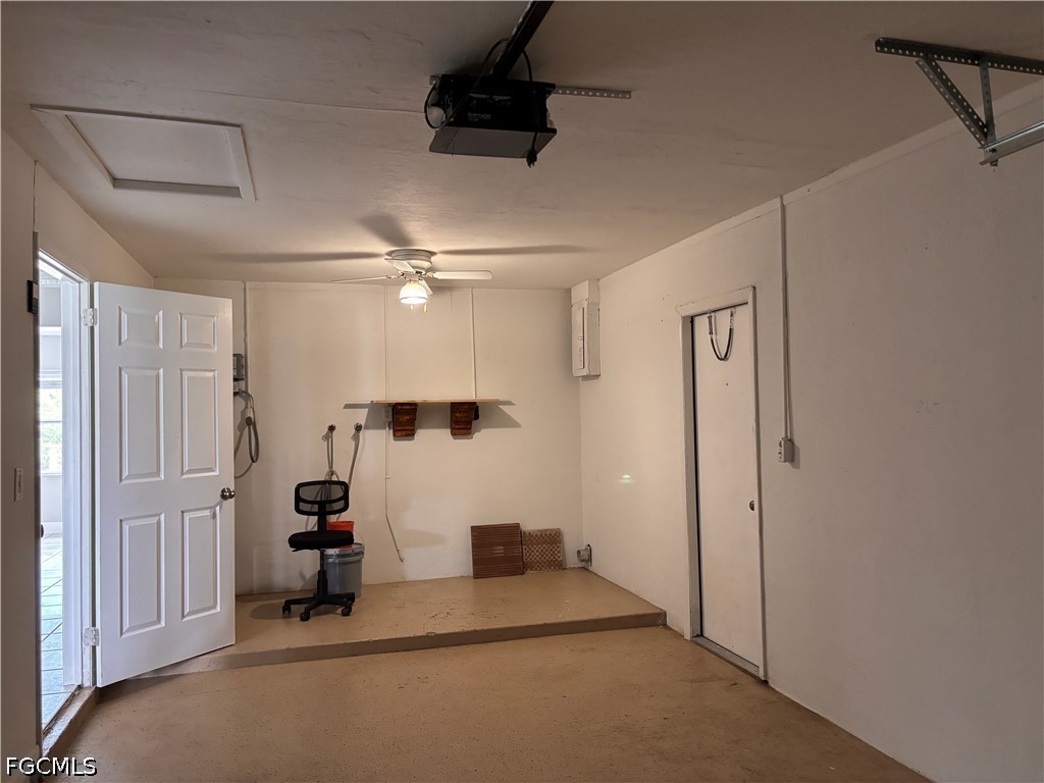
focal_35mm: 26
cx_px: 522
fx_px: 784
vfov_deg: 53.1
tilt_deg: +1.2
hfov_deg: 67.3
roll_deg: +0.3
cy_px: 392
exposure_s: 1/60
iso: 500
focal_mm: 5.96
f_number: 1.6
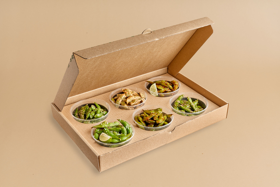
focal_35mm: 50
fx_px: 389
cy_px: 94
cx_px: 140
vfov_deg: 27.0
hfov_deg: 39.6
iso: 100
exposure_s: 1/160
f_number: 14
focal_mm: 50
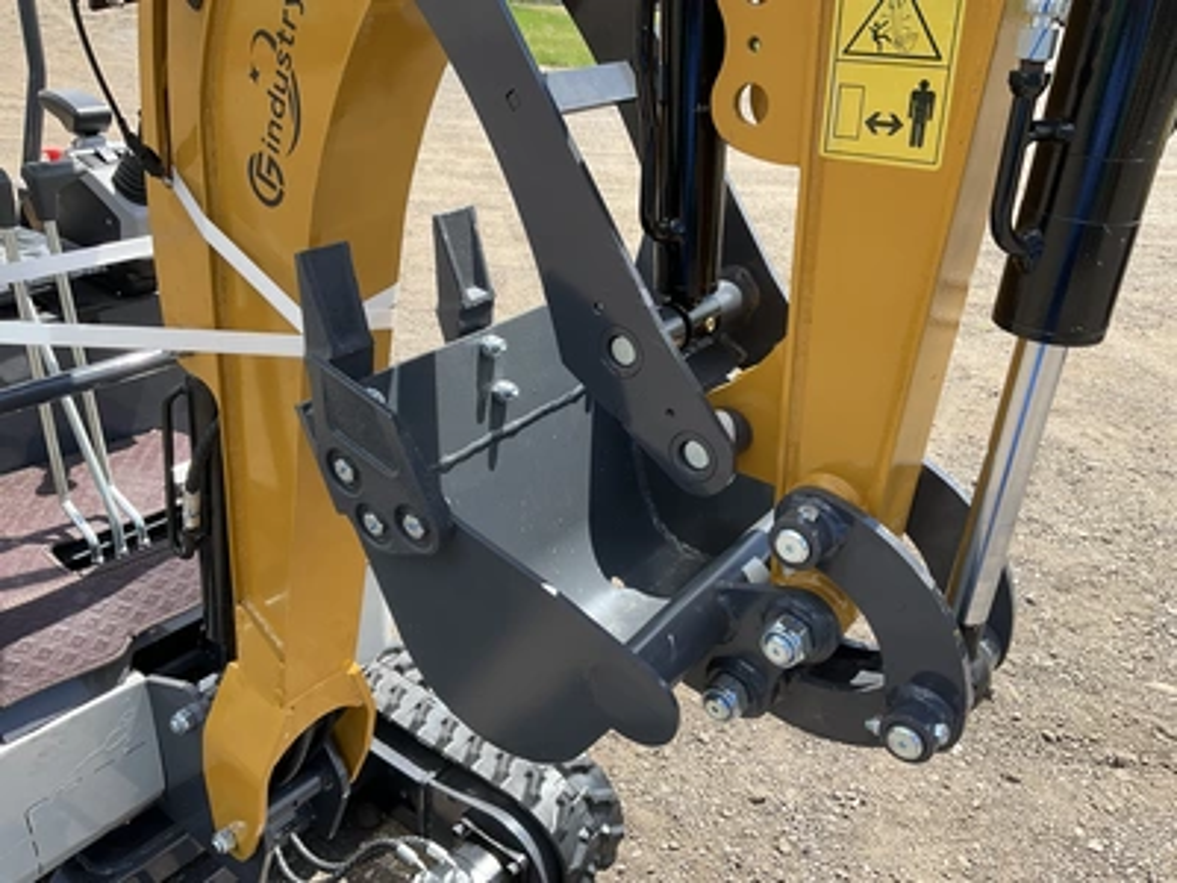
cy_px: 442
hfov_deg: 61.7
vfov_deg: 48.2
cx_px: 588
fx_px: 986
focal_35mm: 29
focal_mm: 3
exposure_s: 1/691
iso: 25
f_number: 1.8
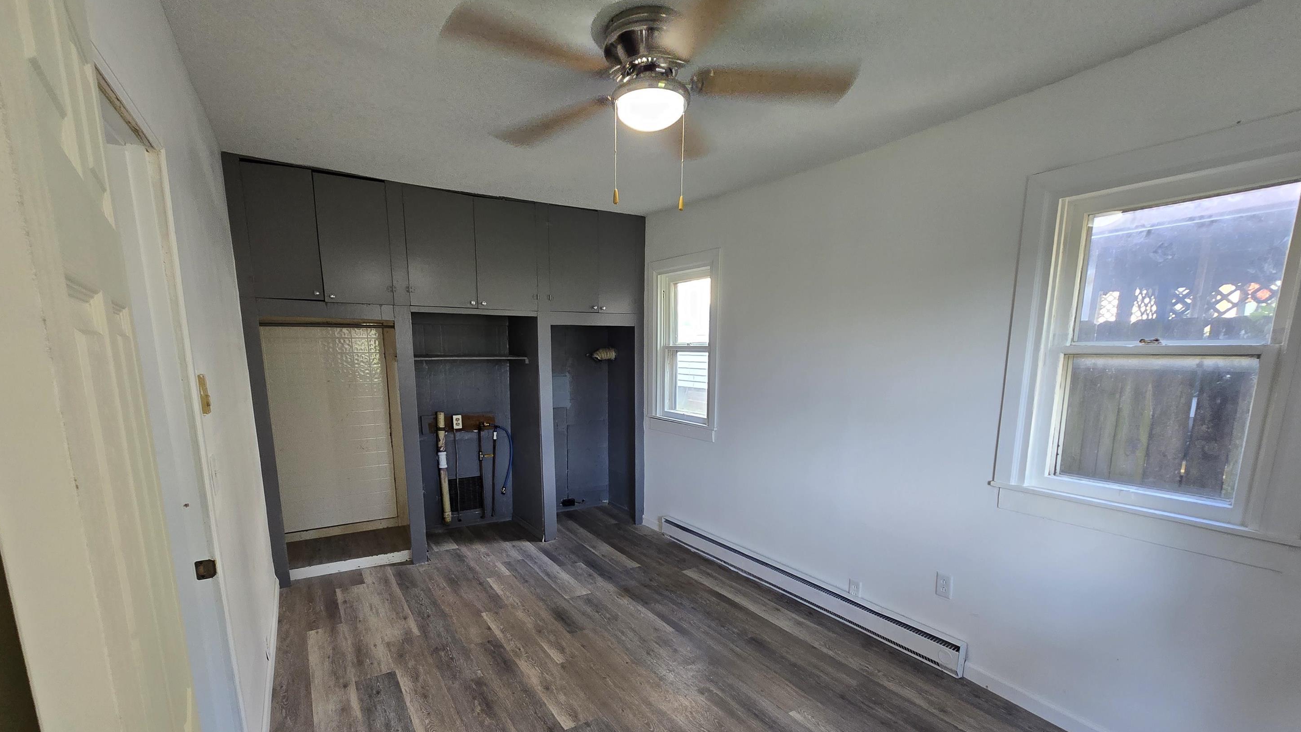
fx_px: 517
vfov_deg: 69.3
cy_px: 462
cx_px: 635
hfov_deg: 103.0
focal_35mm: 15
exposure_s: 1/60
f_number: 2.2
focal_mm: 2.2
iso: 200
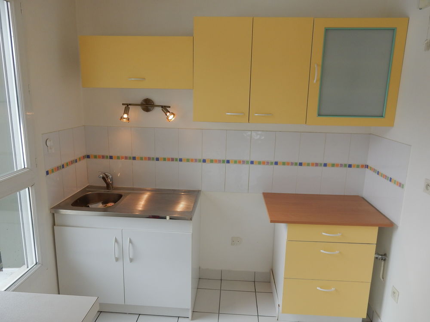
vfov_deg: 54.9
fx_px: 311
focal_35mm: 25
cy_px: 161
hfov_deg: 69.4
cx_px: 215
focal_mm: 4.5
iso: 125
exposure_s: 1/100
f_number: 3.7
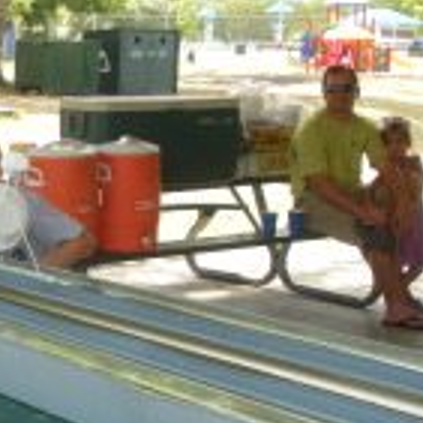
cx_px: 75
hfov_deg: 16.7
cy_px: 246
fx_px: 1424
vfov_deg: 16.9
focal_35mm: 103
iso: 88
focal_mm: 6.3
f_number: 3.5
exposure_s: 1/145
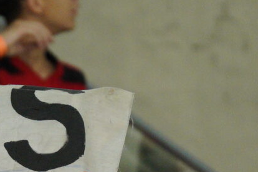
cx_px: -128
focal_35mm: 1112
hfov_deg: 1.9
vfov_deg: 1.2
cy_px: 256
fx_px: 7969
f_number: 2.8
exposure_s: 1/2000
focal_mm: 180
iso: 2500
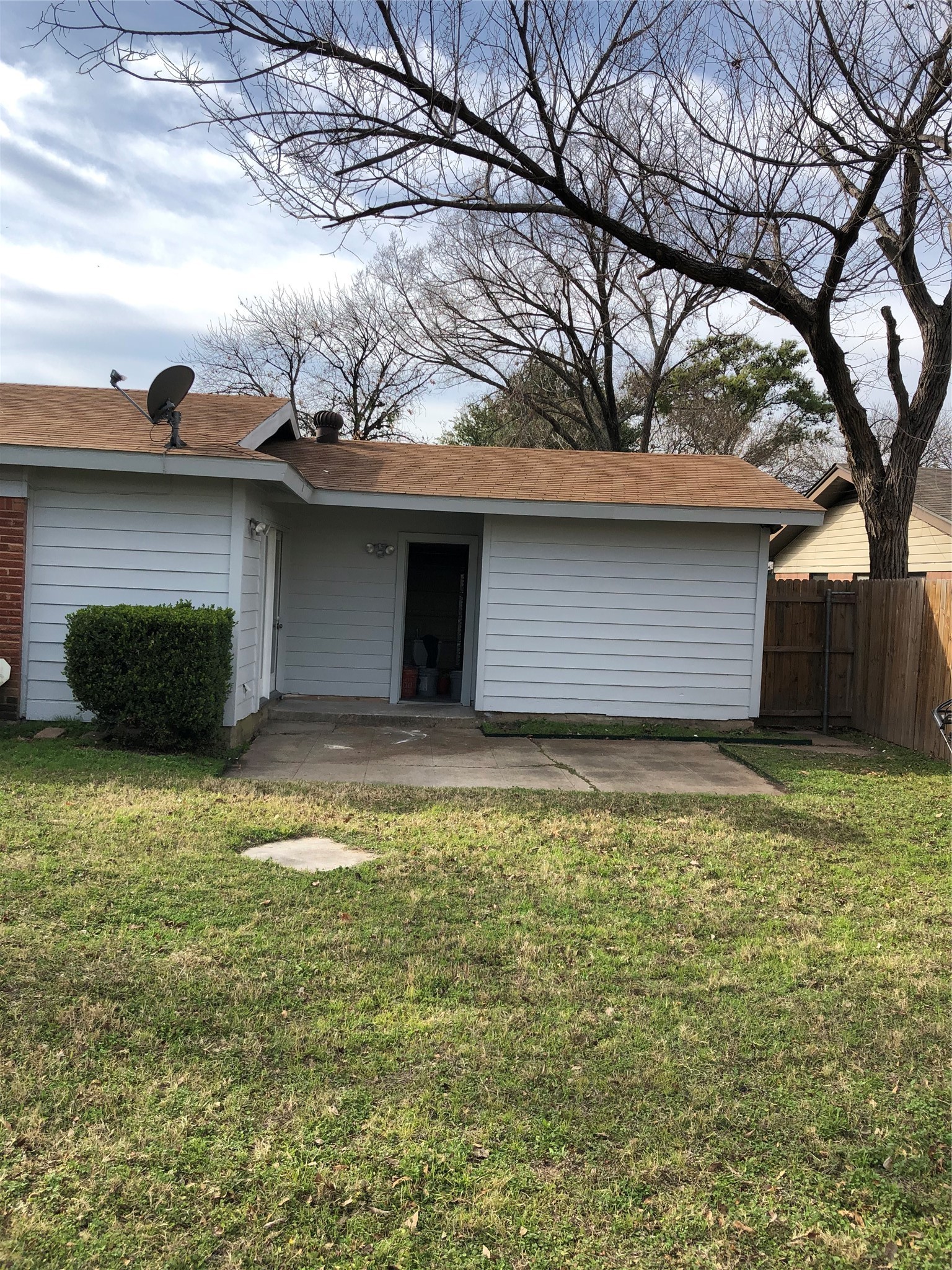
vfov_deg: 63.4
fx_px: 1027
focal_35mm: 28
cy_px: 635
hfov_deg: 49.7
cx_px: 476
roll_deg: -3.0
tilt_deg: -1.9
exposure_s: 1/1279
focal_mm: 3.99
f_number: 1.8
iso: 20
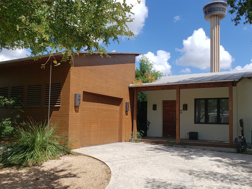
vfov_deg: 44.1
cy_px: 103
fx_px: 233
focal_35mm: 32
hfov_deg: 56.8
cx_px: 124
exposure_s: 1/1593
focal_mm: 4.3
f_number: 2.4
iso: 50
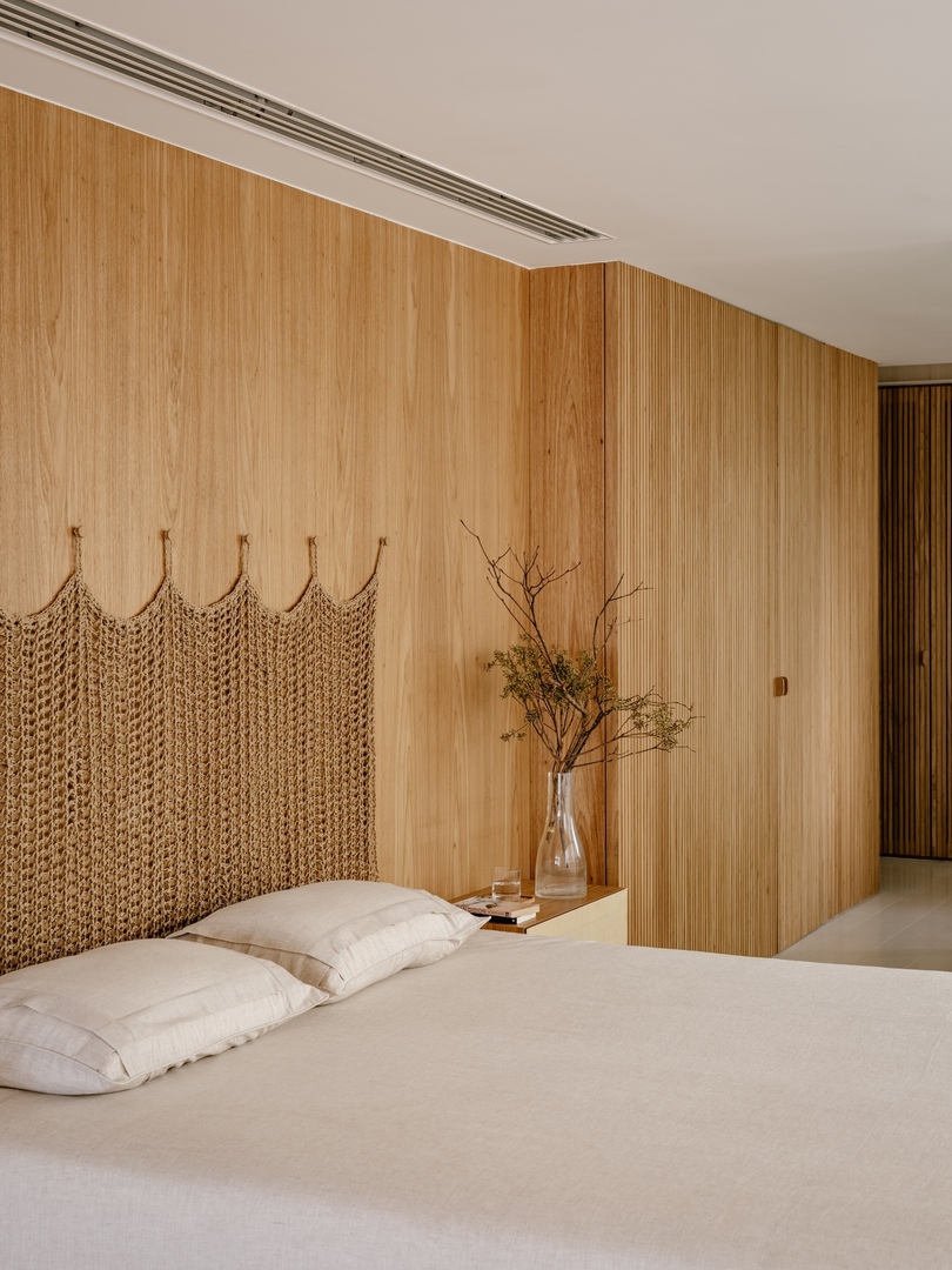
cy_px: 635
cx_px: 476
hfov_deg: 28.6
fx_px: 1870
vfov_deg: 37.5
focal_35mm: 51
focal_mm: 65
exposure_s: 1/2.5
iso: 200
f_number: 9
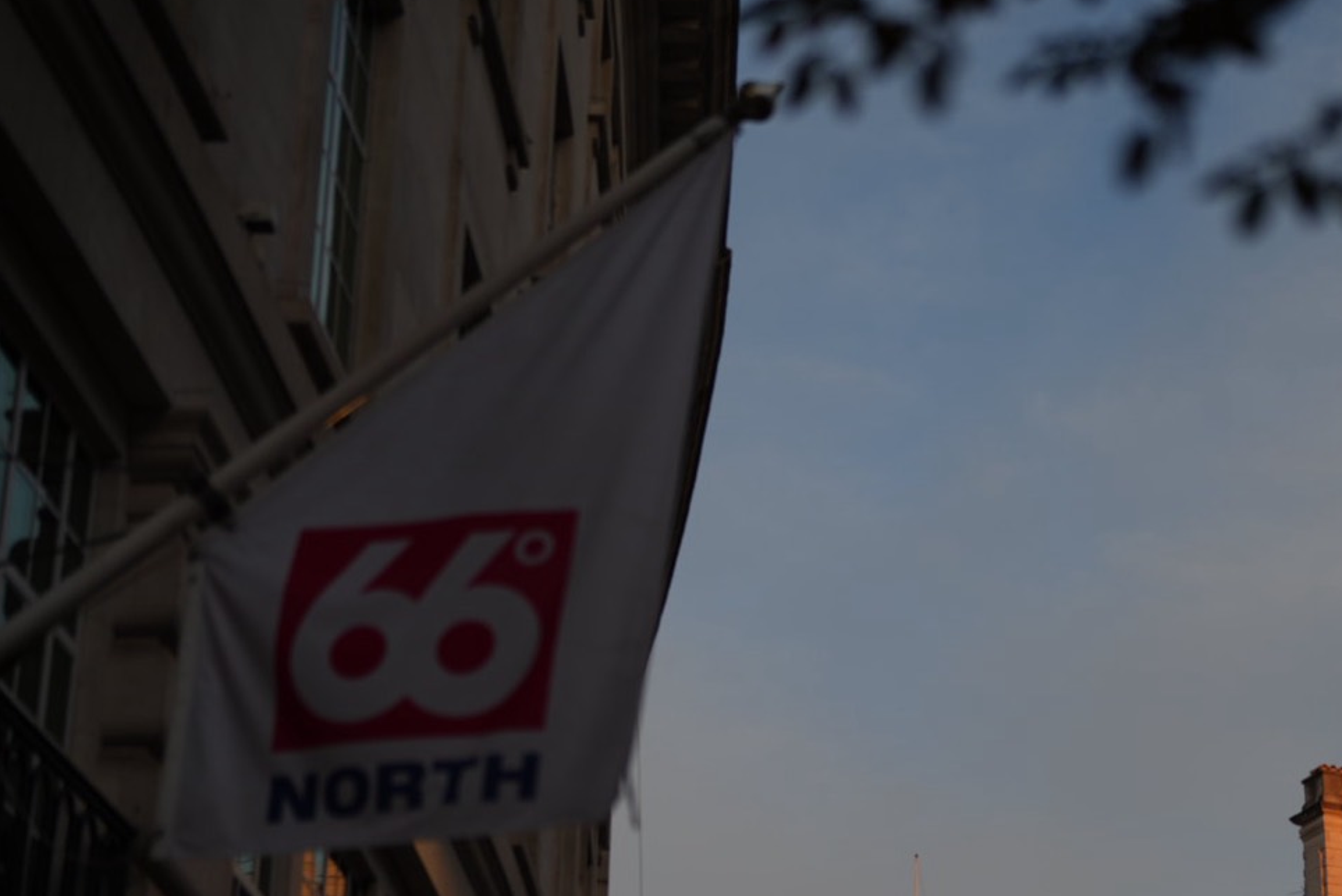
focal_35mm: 83
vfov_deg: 16.4
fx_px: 3096
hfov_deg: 24.2
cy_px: 712
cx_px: 994
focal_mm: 50
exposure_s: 1/800
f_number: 1.4
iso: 50
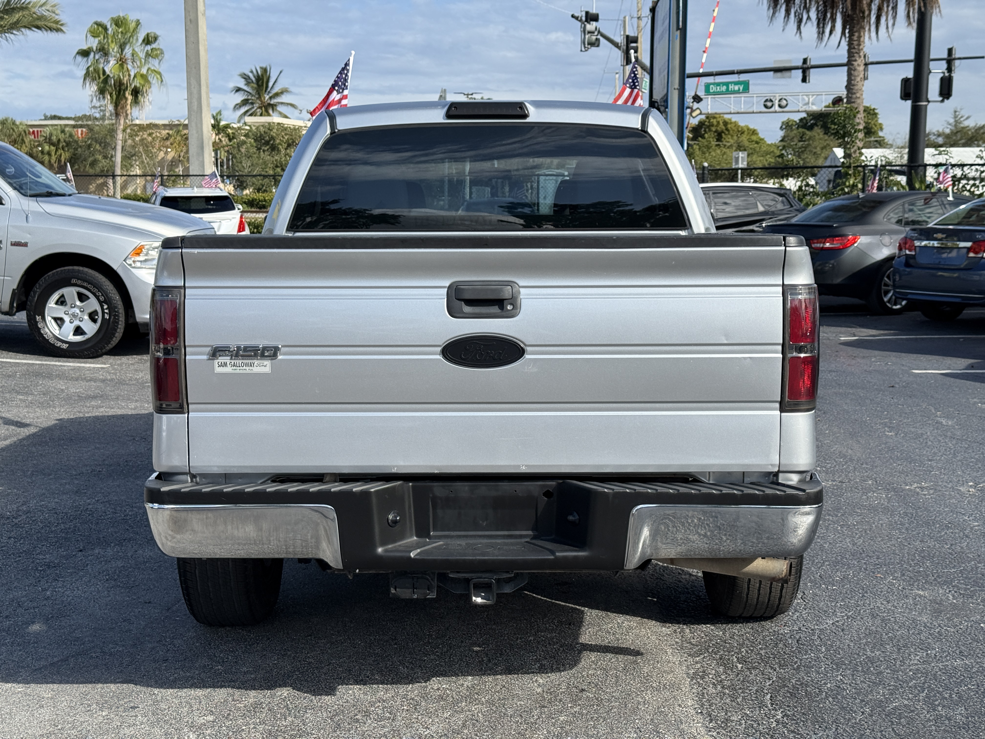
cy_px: 370
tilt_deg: -6.4
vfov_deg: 30.3
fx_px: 1366
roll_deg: -0.2
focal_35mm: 48
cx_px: 492
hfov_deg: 39.7
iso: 64
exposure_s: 1/4098
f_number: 1.78
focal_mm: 6.76
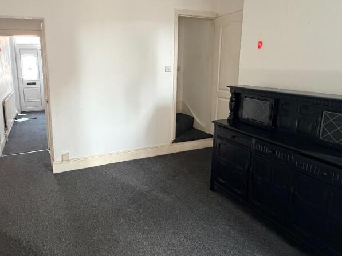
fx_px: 237
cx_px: 133
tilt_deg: -9.0
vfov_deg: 56.5
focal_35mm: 24
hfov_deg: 70.7
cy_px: 105
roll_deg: +0.5
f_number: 2.2
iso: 800
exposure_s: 1/60
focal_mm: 2.22
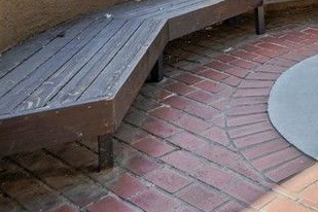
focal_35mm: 53
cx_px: 444
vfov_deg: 21.4
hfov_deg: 28.4
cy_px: -105
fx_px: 468
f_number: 7.1
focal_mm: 16
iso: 100
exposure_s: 1/50
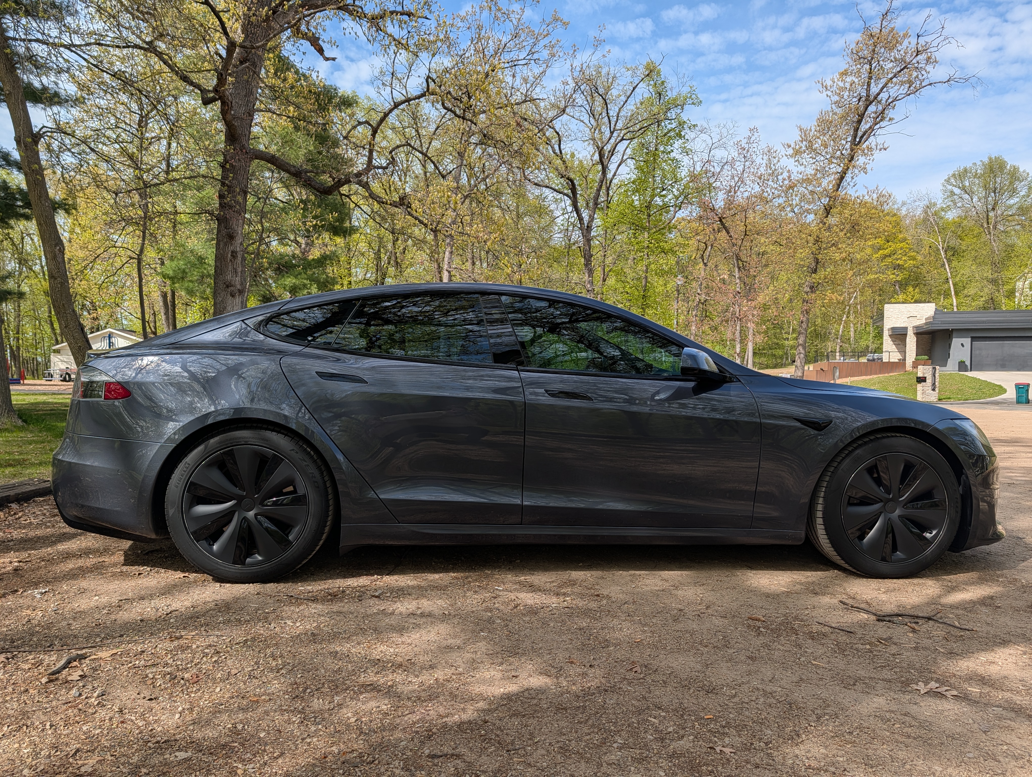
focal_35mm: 24
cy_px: 388
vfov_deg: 56.9
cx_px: 516
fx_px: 717
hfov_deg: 71.5
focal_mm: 6.9
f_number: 1.68
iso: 21
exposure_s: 1/929
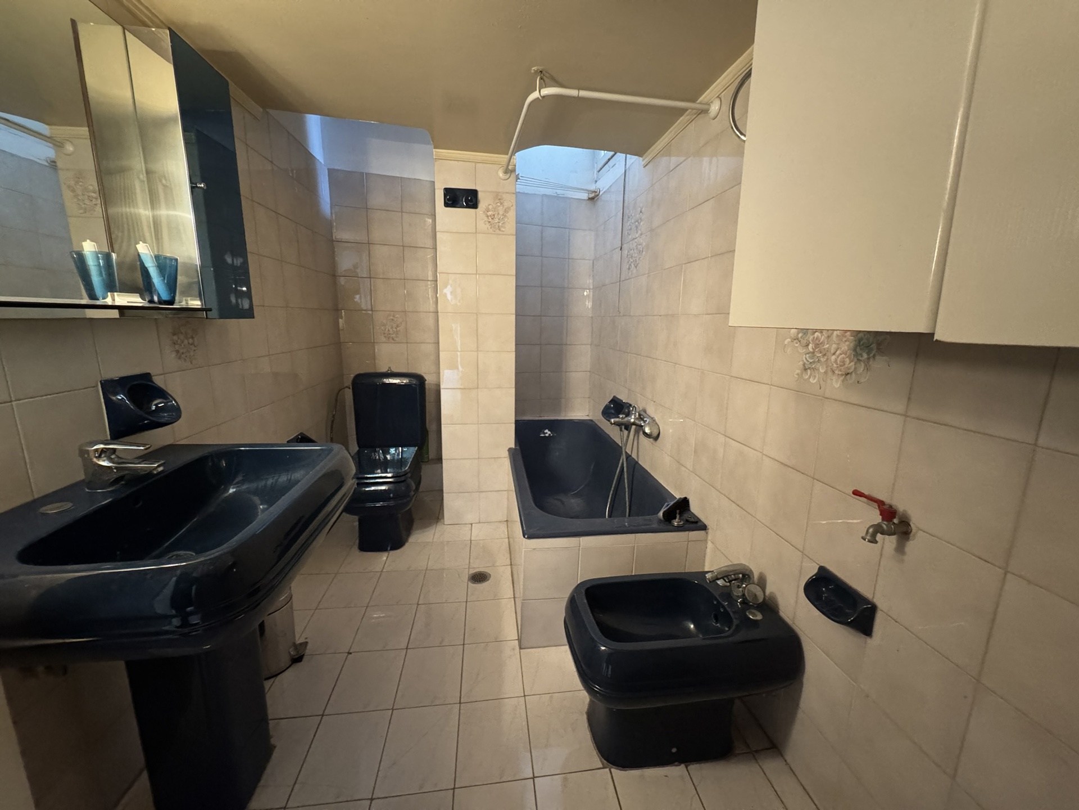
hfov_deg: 102.1
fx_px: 436
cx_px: 540
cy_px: 405
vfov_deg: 85.7
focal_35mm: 14
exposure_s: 1/50
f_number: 2.2
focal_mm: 2.22
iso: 1000
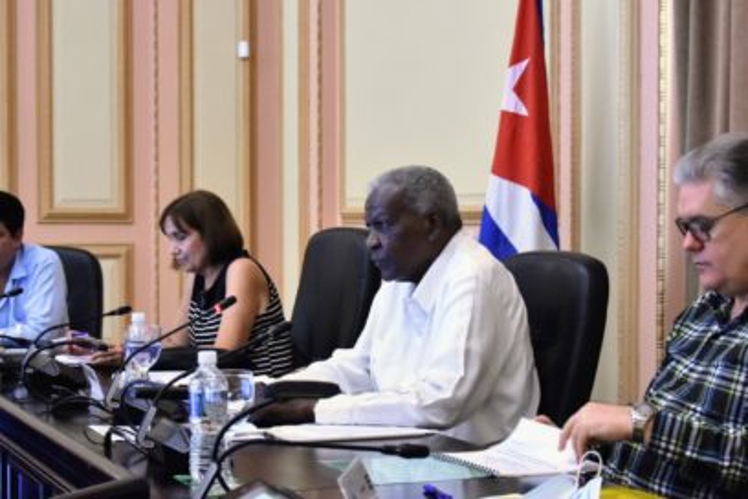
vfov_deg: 25.8
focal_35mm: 52
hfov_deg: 37.9
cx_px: 374
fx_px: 1091
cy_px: 250
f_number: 4.5
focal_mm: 35
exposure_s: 1/50
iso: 800
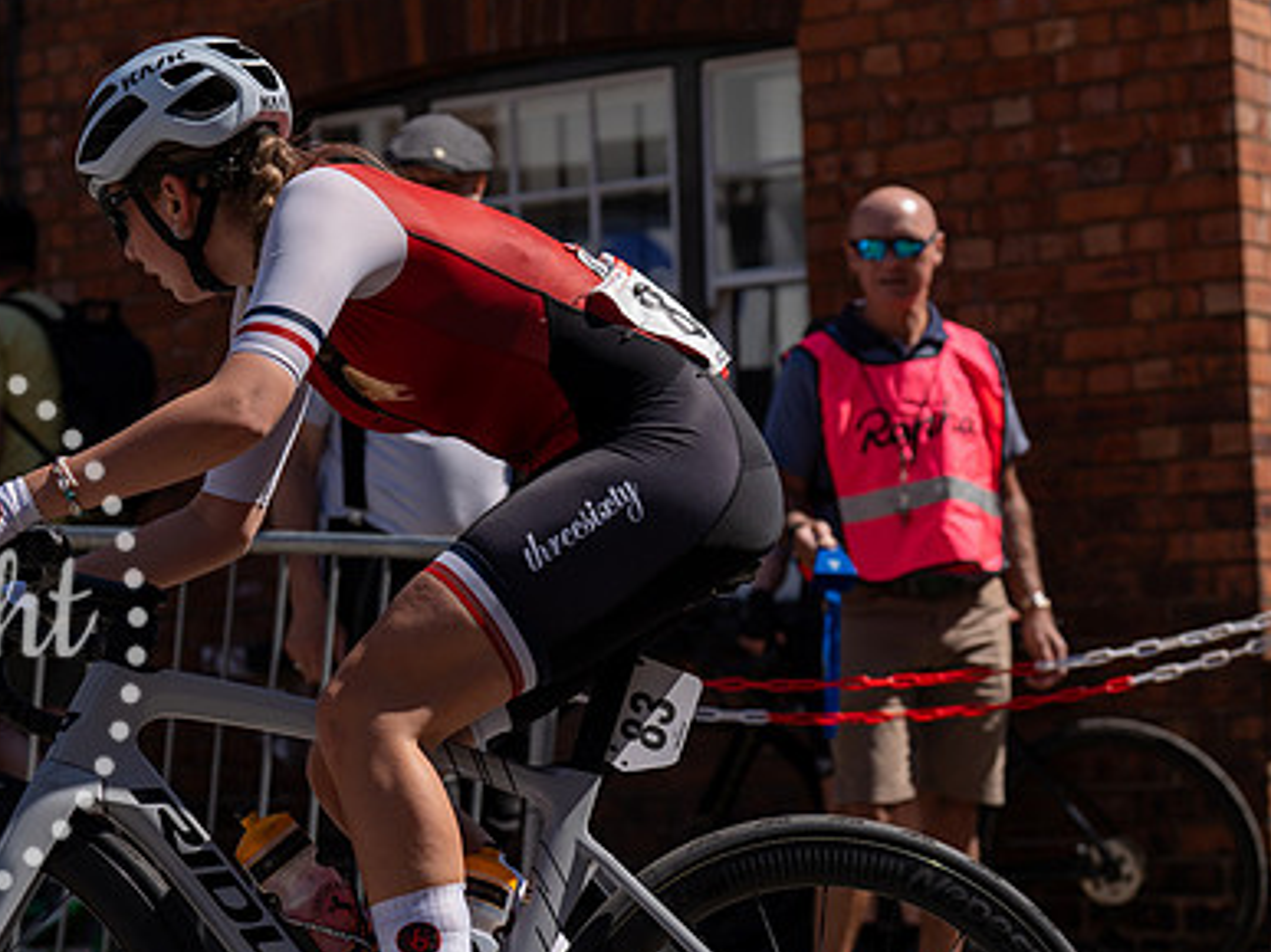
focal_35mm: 101
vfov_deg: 14.6
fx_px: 3707
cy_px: 455
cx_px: 348
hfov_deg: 19.3
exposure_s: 1/1600
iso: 100
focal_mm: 70
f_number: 4
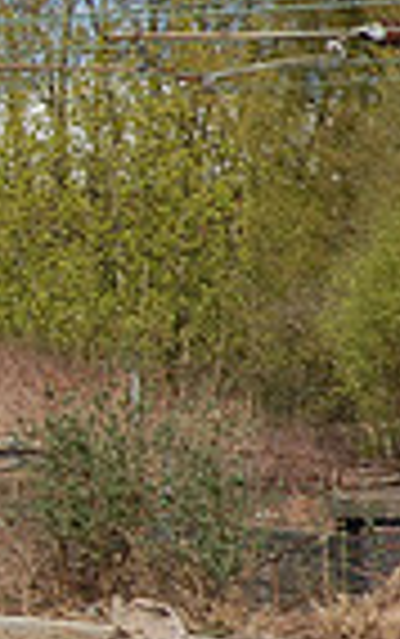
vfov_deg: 6.1
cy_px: 410
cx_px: -863
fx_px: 5954
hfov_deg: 3.7
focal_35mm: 342
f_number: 9
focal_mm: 55
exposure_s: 1/320
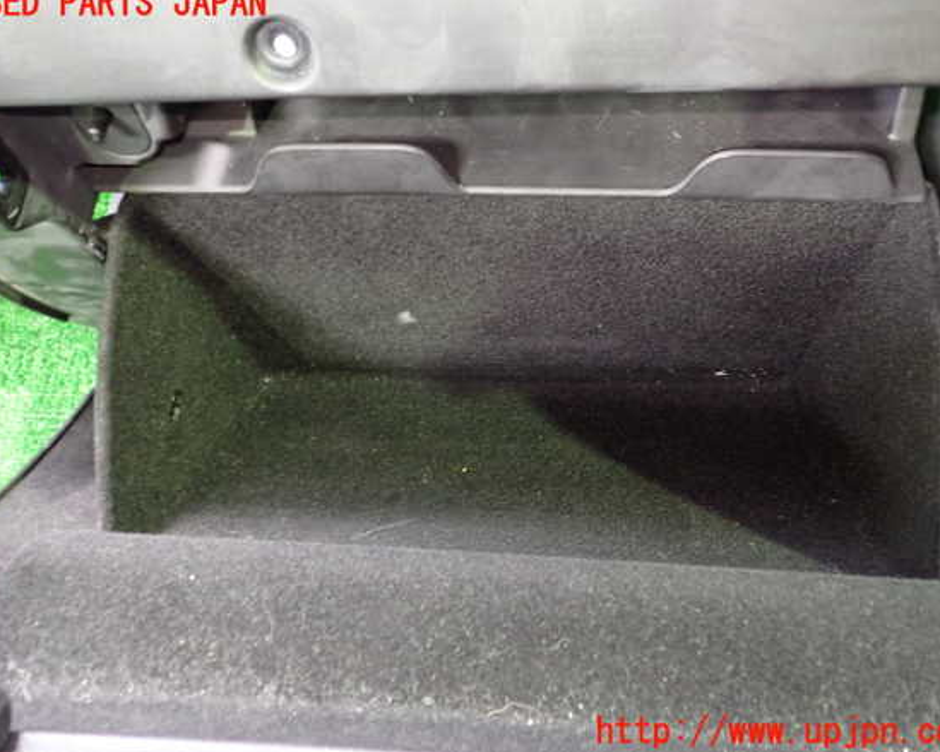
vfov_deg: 45.8
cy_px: 368
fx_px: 890
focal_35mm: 32
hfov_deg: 55.7
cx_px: 469
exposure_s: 1/15
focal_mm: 5.4
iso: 800
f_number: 2.3
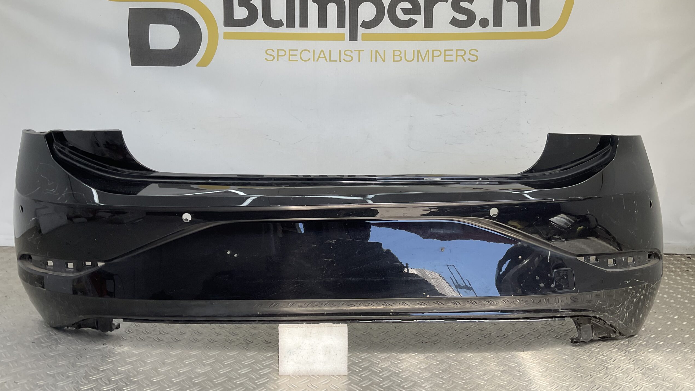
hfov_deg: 61.0
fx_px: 590
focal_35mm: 32
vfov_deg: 36.6
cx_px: 346
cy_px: 174
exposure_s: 1/257
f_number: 1.8
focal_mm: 3
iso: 16
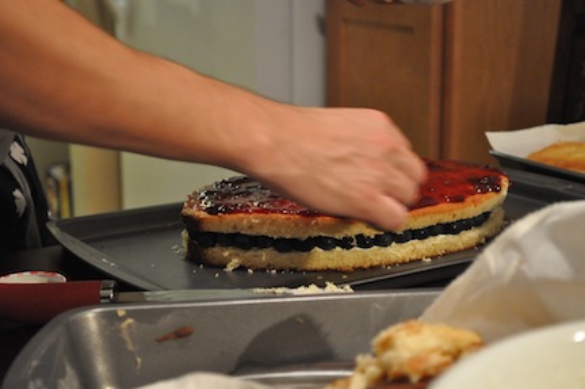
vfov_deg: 17.5
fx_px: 1266
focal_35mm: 78
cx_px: 292
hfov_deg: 26.0
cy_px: 194
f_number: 5.6
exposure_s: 1/30
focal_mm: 52
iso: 3200
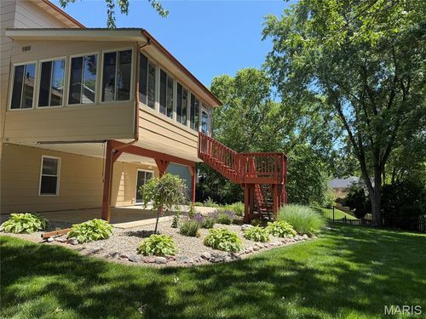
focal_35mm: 24
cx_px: 213
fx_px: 295
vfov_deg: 56.8
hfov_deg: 71.6
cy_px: 160
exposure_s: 1/1770
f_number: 1.78
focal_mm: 6.76
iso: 80
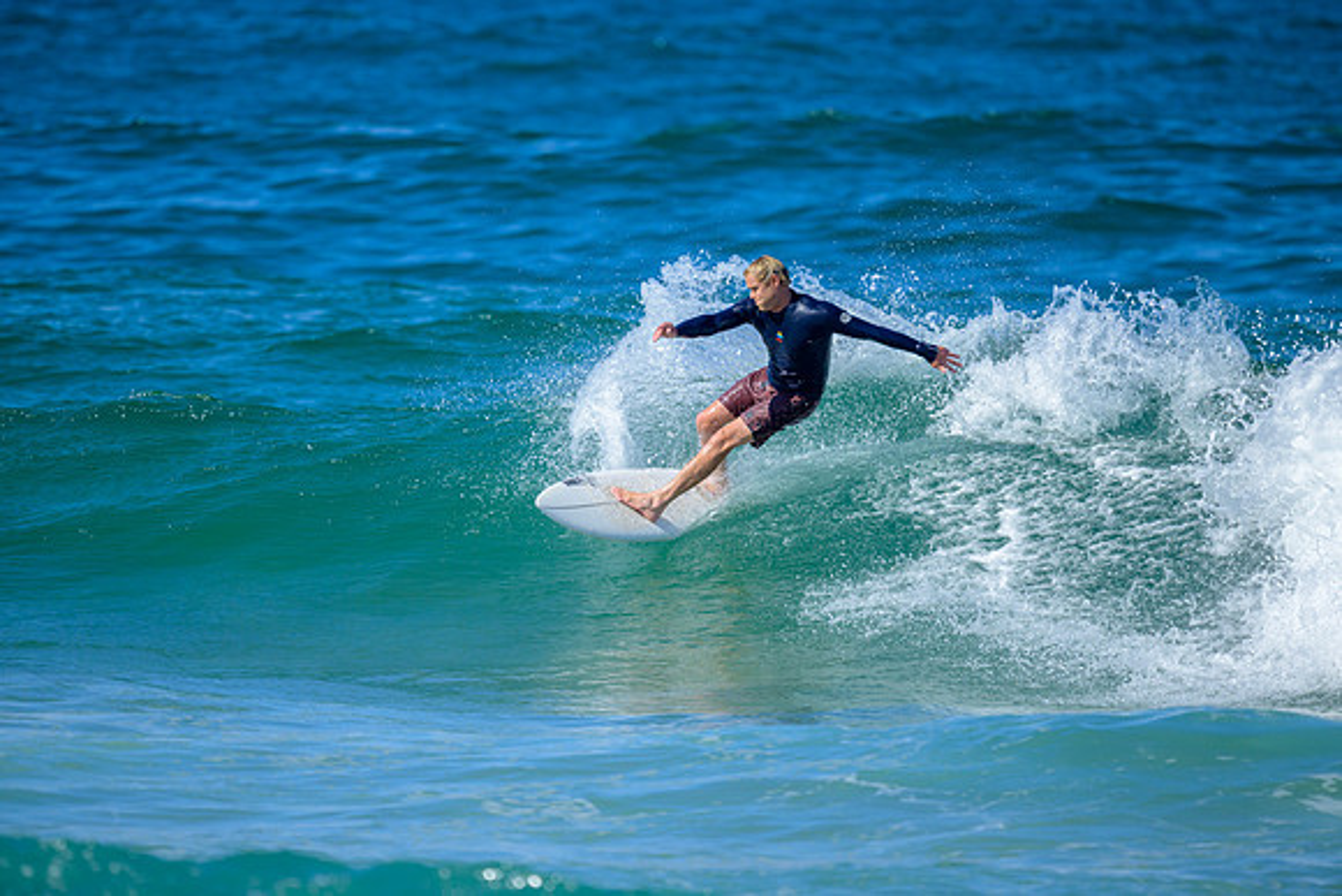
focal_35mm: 800
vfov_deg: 1.7
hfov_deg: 2.6
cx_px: 671
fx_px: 29828
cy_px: 448
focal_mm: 800
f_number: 6.3
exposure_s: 1/2500
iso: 450
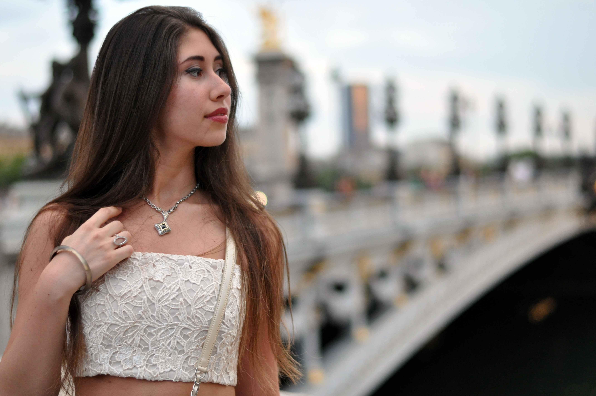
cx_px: 298
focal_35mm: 75
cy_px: 198
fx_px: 1240
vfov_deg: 18.1
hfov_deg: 27.0
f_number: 2.2
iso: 800
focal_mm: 50
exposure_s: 1/500
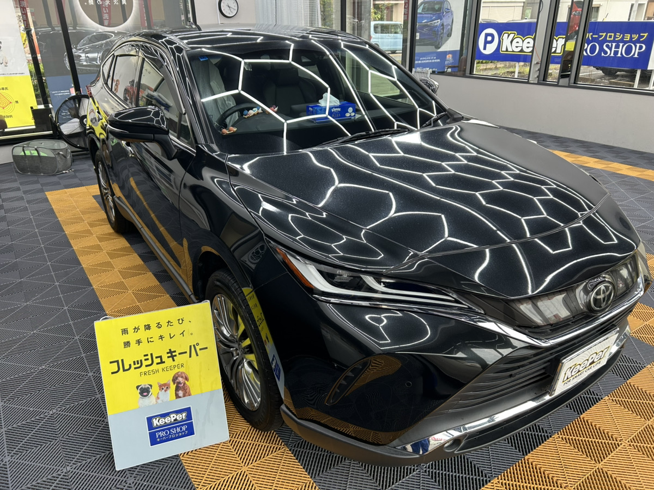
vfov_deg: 53.1
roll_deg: +1.0
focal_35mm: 26
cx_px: 327
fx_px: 491
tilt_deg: -24.7
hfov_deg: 67.3
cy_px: 245
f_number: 1.5
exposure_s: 1/120
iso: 80
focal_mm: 5.7
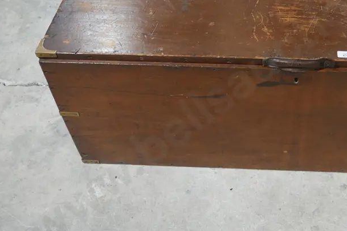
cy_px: 64
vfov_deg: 27.2
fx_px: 472
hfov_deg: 39.1
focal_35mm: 49
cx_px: 268
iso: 400
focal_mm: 14
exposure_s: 1/60
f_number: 3.5
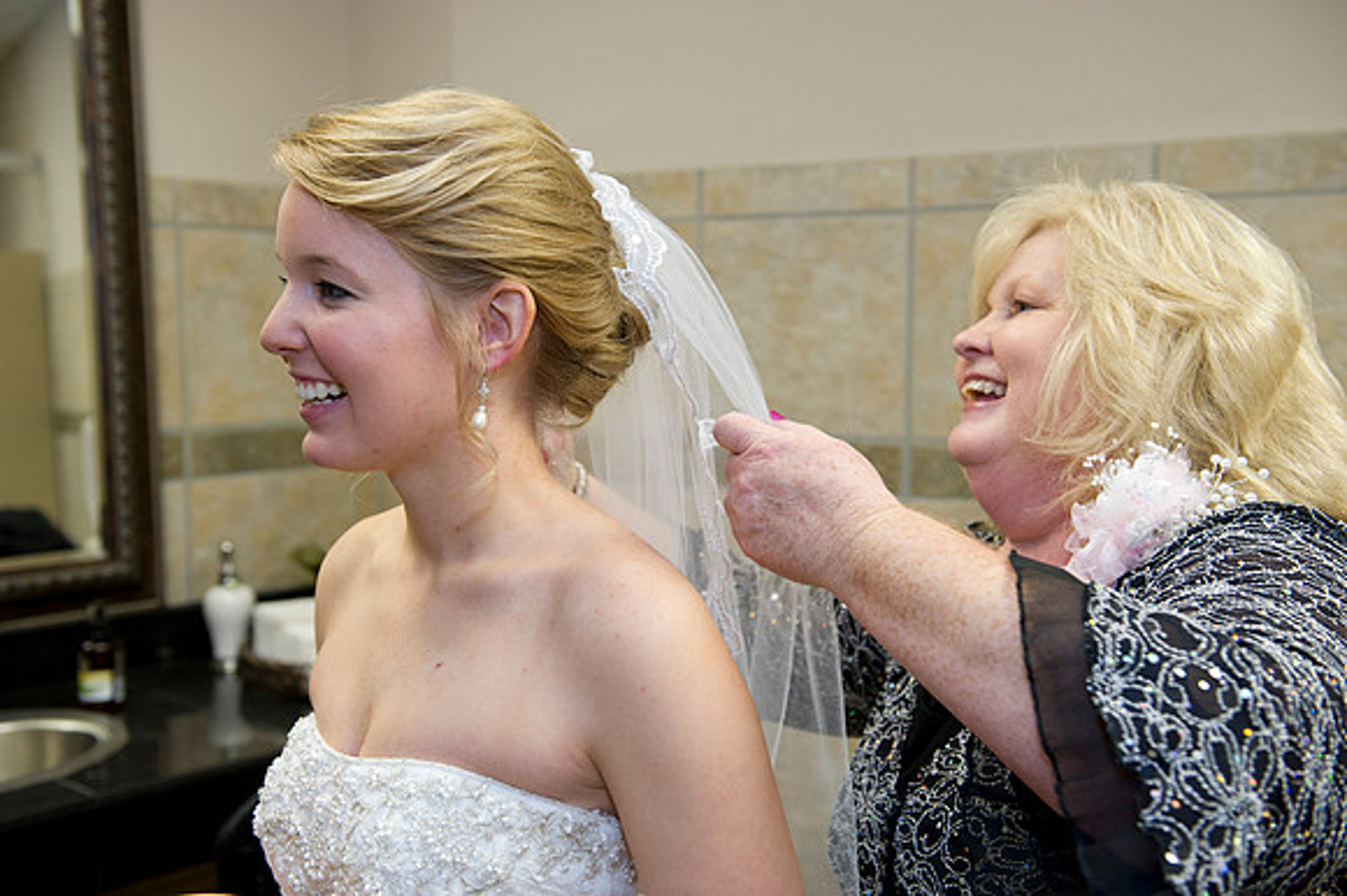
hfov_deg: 46.4
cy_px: 448
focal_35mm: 42
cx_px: 674
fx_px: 1571
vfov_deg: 31.9
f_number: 4
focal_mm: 42
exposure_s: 1/125
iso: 1250
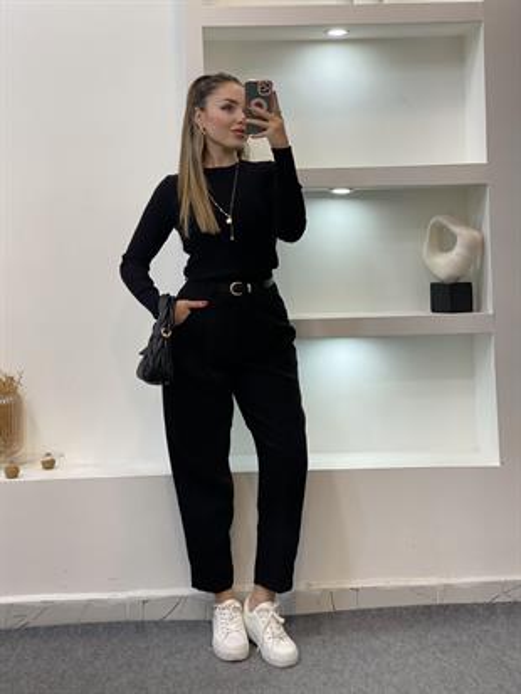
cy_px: 347
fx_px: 1043
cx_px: 260
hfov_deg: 28.0
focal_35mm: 52
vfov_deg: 36.8
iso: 80
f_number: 2
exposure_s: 1/100
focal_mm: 6
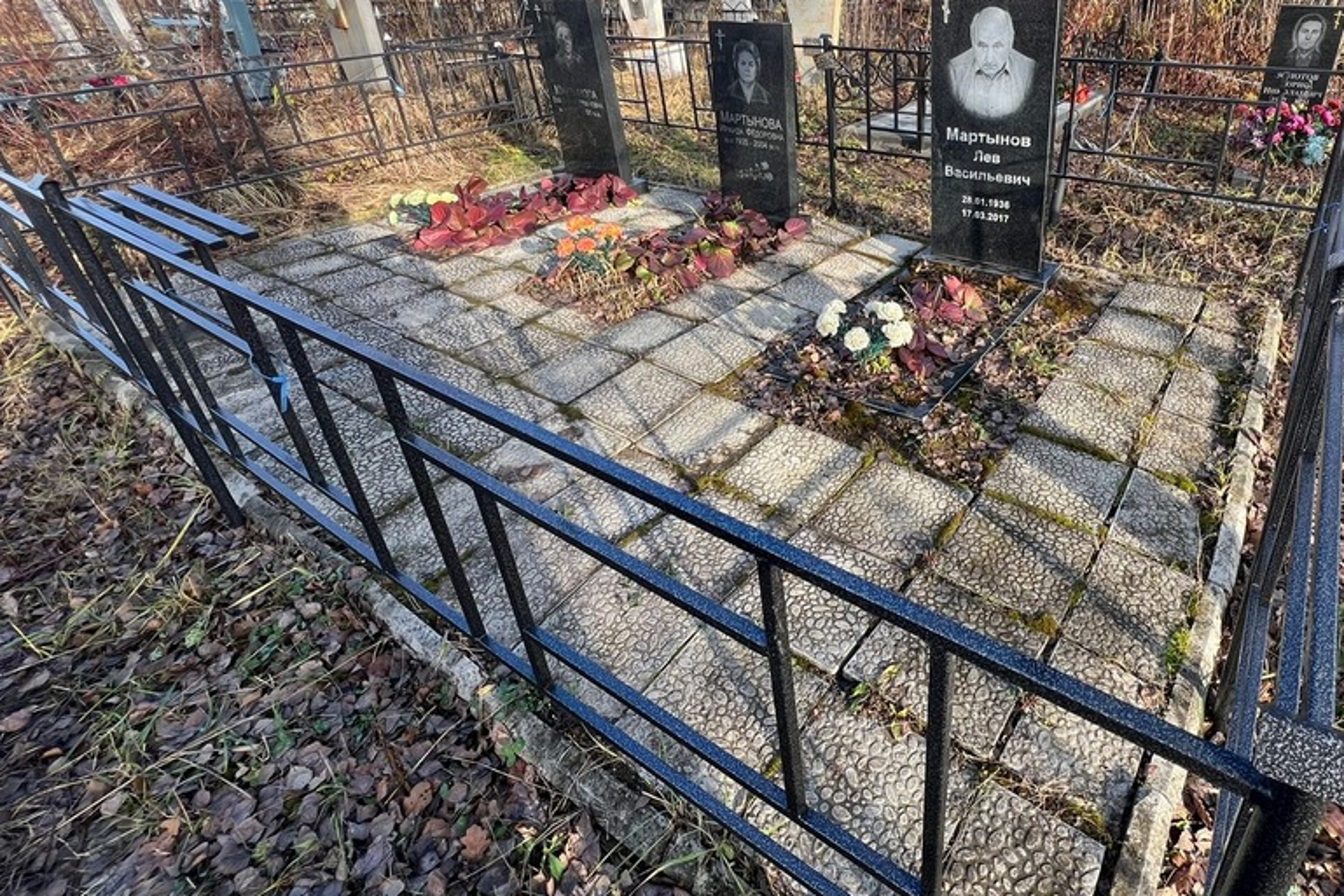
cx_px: 867
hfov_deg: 87.6
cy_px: 314
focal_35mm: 18
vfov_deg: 66.0
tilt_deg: -24.6
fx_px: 672
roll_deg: +1.4
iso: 32
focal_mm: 1.57
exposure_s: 1/228
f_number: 1.8
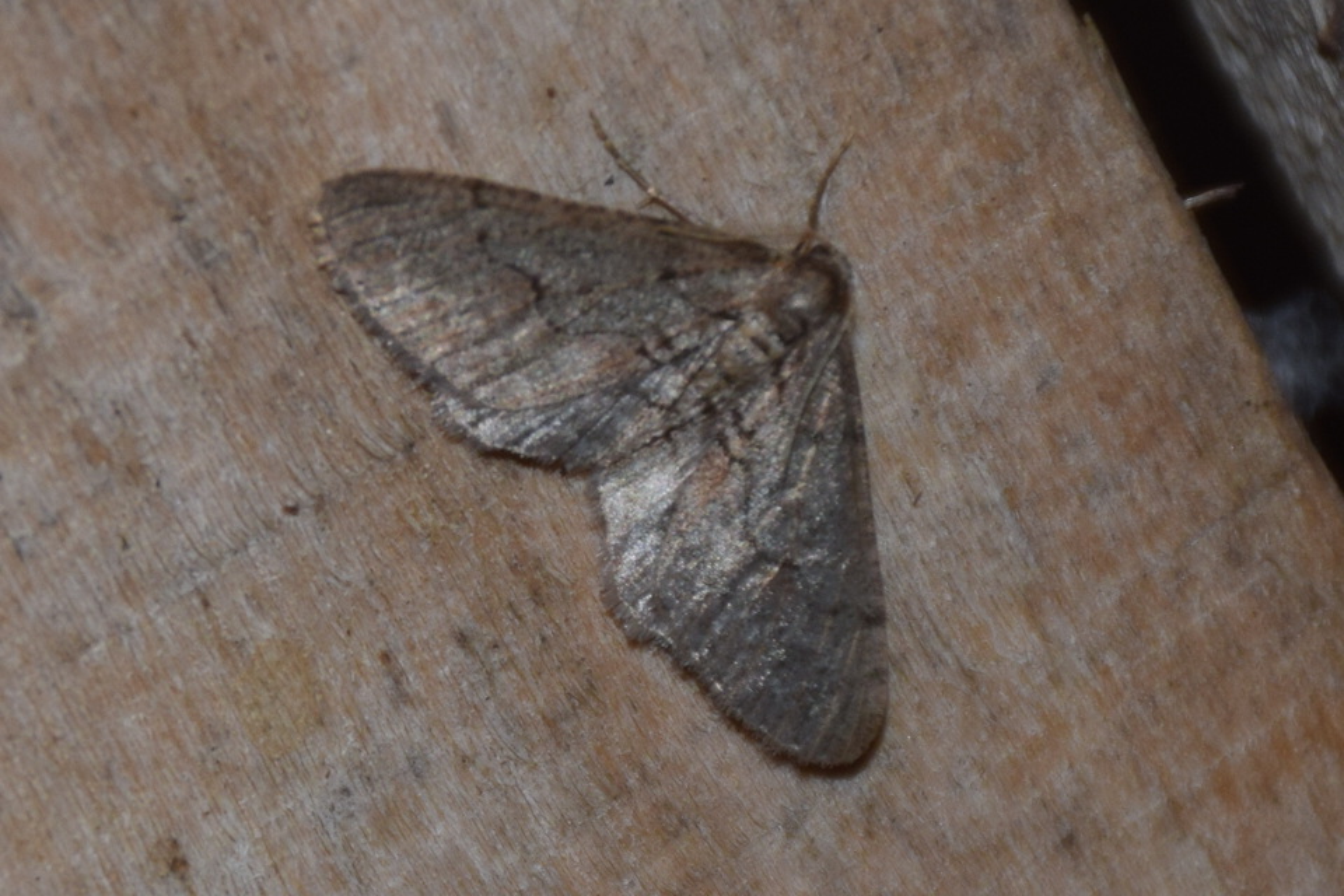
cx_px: 672
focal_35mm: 210
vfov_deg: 6.5
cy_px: 448
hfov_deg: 9.8
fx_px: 7839
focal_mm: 140
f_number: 5.6
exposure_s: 1/60
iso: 320
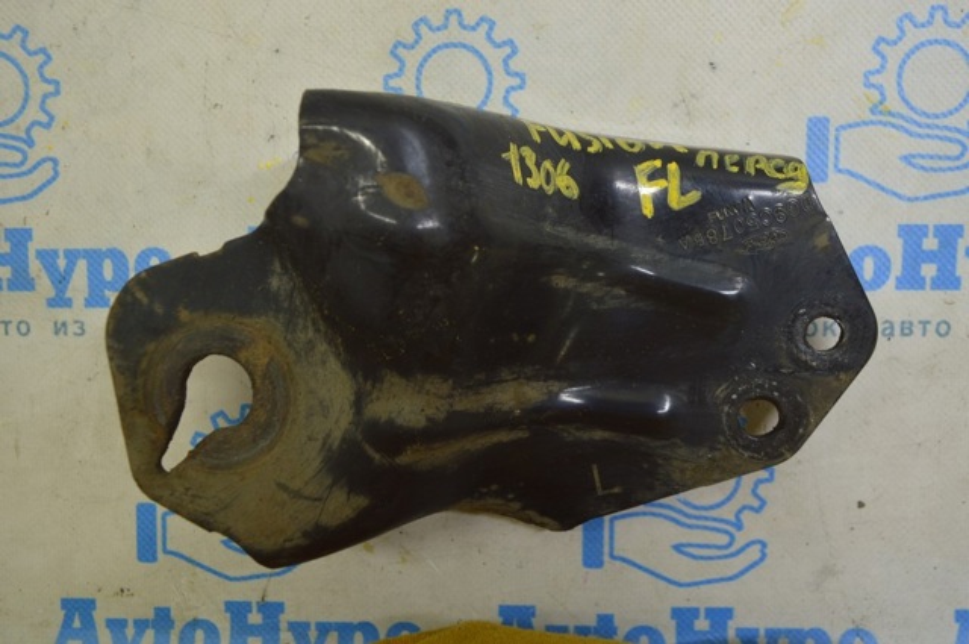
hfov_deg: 57.3
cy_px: 322
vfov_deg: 39.9
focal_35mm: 33
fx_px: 887
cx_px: 484
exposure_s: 1/25
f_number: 5.6
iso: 400
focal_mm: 22
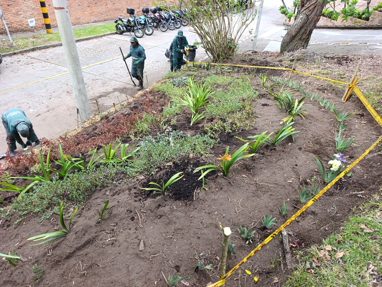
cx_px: 191
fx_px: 254
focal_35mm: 23
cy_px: 144
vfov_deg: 59.0
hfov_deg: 73.8
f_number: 1.6
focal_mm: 6.14
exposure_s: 1/120
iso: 160
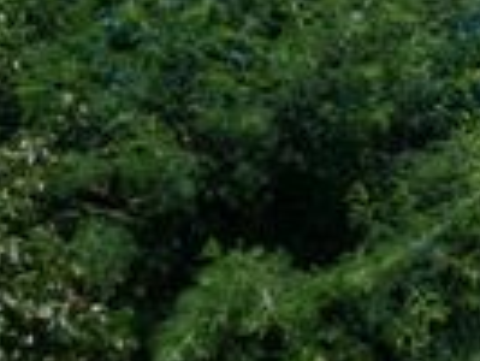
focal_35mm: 301
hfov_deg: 6.1
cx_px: 1375
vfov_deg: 4.9
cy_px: -166
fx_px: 4178
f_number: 4.2
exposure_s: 1/800
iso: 100
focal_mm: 8.5
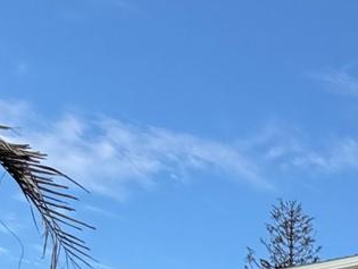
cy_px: 591
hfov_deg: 20.5
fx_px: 735
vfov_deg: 15.1
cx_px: 621
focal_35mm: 71
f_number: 2.2
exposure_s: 1/717
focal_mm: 2.22
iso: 40
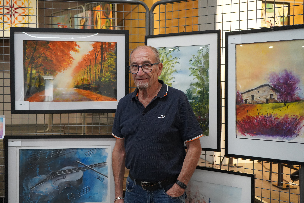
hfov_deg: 47.4
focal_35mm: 41
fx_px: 346
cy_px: 102
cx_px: 152
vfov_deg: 32.6
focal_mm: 41
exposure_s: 1/160
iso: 5000
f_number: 4.5
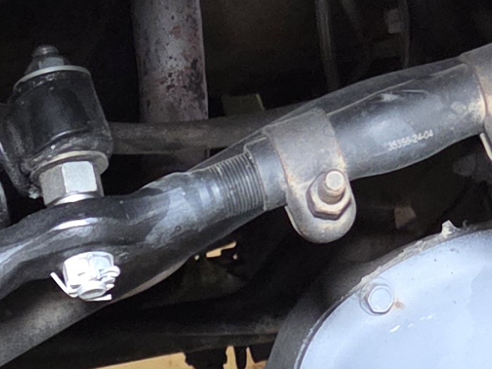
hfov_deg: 13.7
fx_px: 2046
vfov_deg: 9.5
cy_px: 784
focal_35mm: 144
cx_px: 129
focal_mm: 5.4
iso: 2000
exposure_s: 1/120
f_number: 1.8
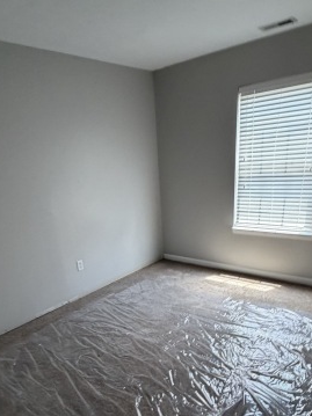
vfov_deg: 65.2
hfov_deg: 53.0
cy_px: 284
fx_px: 313
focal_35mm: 26
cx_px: 145
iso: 250
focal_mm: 2.22
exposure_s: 1/60
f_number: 2.2
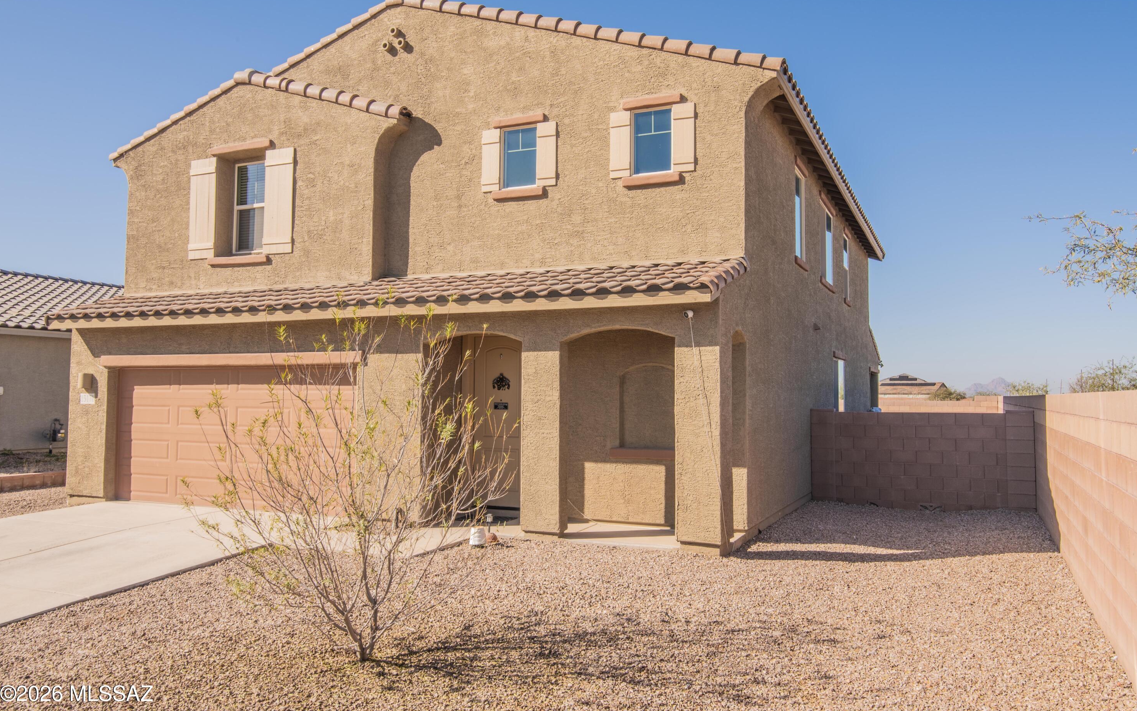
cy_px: 343
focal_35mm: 28
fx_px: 868
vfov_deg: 44.5
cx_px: 577
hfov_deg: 66.5
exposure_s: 1/40
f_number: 22
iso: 100
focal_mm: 27
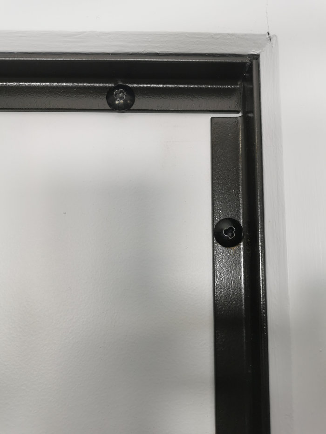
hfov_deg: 51.4
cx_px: 163
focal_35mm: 27
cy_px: 217
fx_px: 339
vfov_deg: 65.3
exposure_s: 1/151
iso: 50
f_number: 1.8
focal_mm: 5.6
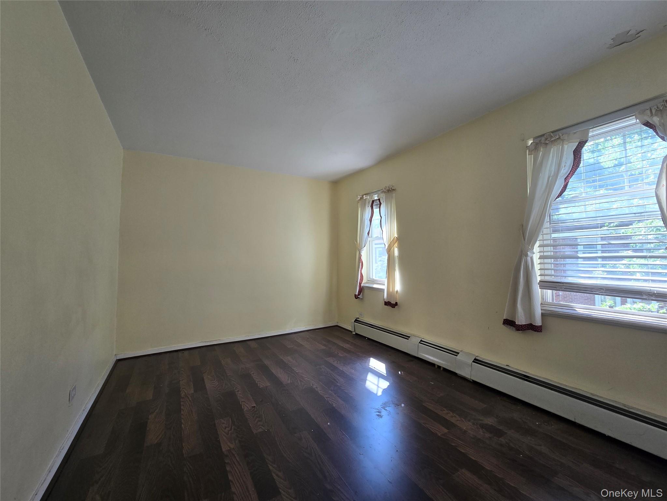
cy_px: 250
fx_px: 250
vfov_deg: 89.9
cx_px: 334
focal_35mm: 13
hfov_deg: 106.2
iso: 64
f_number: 2.2
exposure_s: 1/60
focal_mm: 2.2
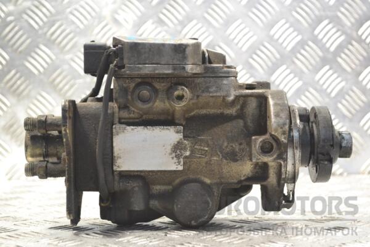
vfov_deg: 18.9
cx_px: 185
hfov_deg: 28.1
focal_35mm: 72
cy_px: 124
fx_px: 740
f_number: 5.6
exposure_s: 1/60
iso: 1600
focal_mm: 48
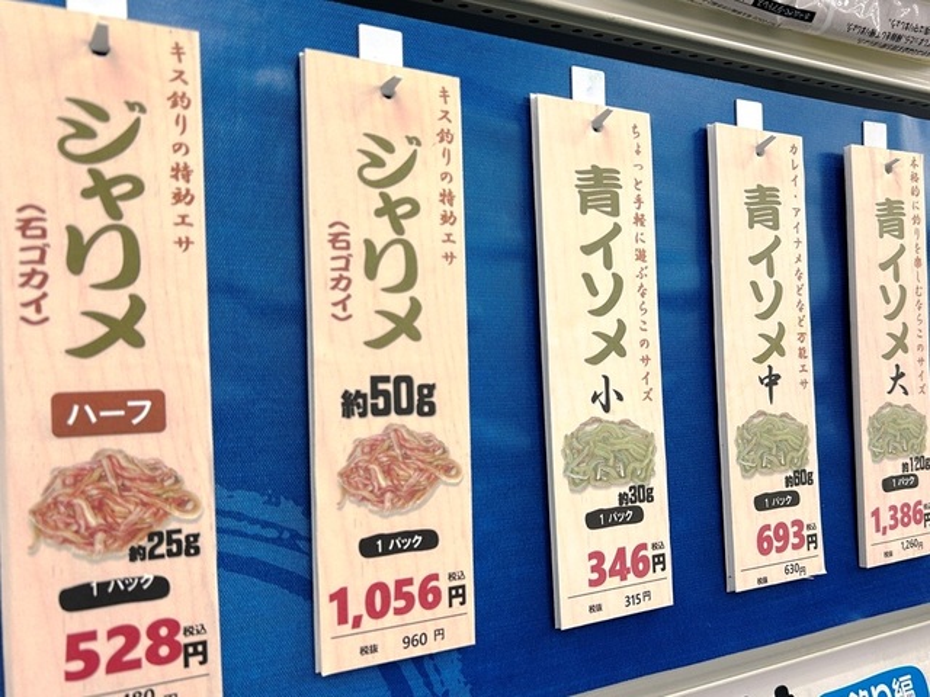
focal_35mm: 26
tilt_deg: -0.1
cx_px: 465
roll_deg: +2.4
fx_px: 699
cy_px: 348
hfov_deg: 67.3
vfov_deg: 53.1
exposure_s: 1/100
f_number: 1.5
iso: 40
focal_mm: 5.7
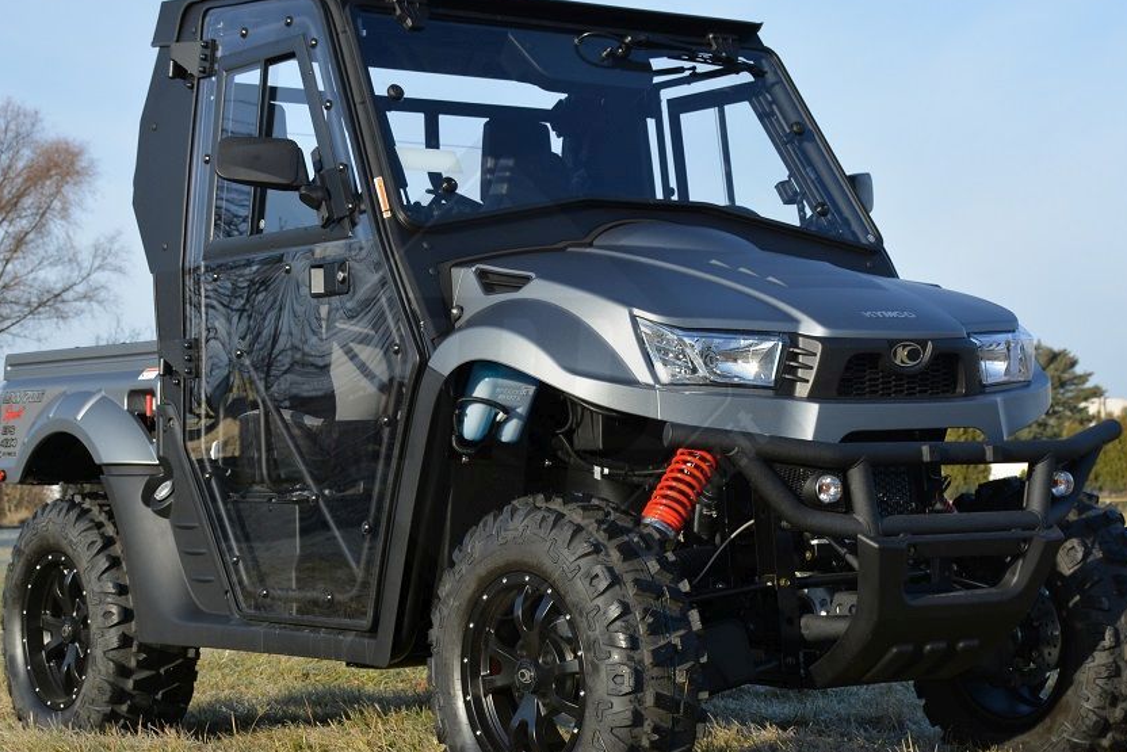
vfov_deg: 18.0
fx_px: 2371
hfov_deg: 26.7
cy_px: 415
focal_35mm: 76
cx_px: 528
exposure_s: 1/250
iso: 160
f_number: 8
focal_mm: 35
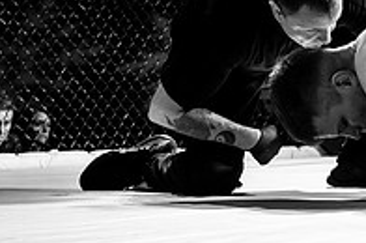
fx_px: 1309
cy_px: 168
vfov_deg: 10.6
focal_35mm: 129
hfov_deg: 15.6
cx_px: 366
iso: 1600
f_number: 4.5
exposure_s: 1/500
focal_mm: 38
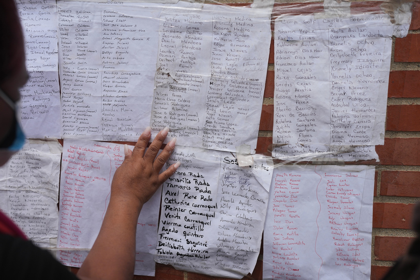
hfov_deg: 54.4
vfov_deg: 37.8
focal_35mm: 35
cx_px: 210
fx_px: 408
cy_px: 140
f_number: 2.8
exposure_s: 1/10000
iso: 250
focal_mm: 35
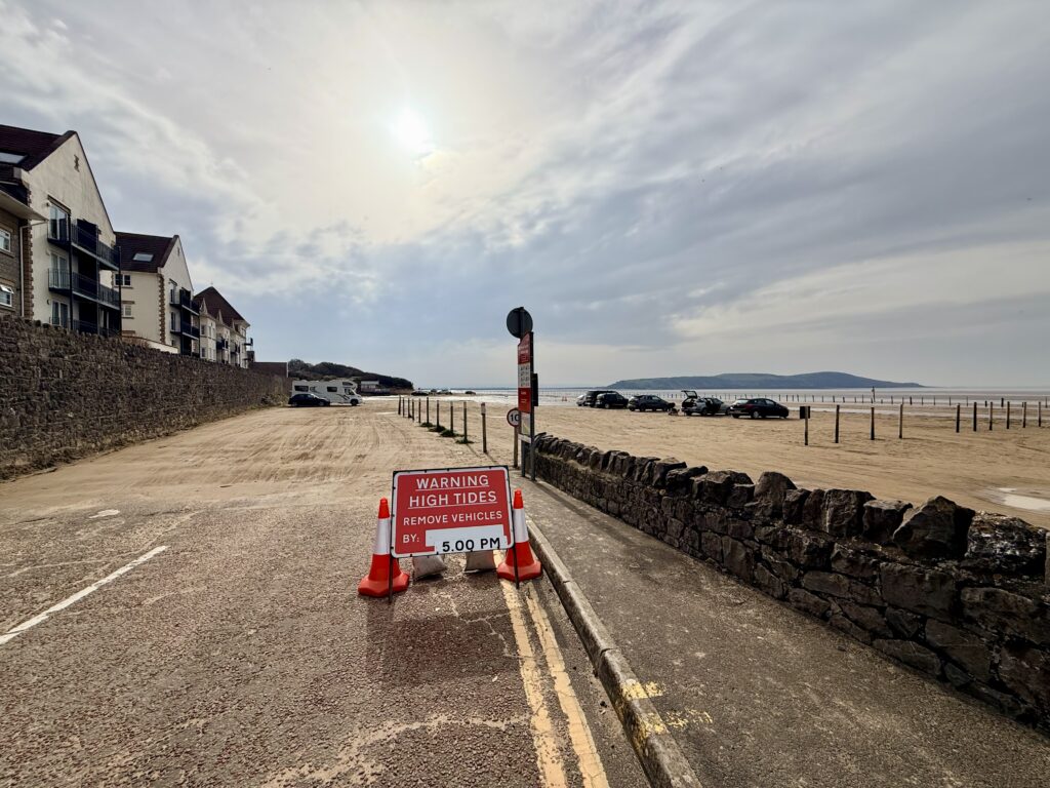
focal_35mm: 14
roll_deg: +0.5
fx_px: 425
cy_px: 394
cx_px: 525
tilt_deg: -0.2
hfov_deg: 102.1
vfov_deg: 85.7
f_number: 2.2
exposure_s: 1/6173
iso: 50
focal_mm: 2.22
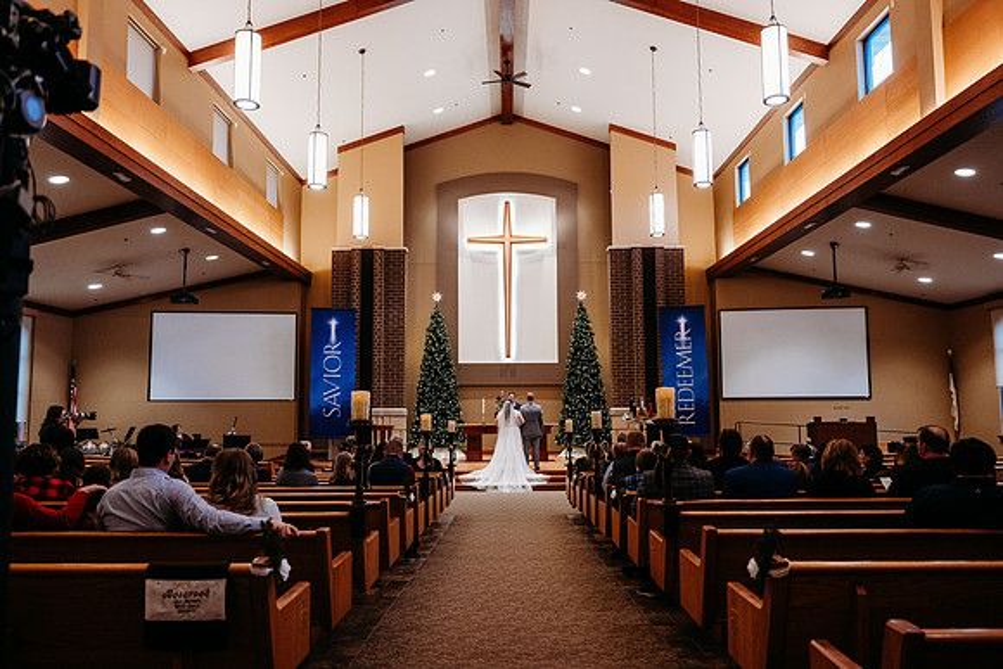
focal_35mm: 28
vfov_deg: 47.2
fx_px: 766
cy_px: 334
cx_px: 502
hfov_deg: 66.4
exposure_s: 1/250
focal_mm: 27.5
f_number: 2.8
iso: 2000
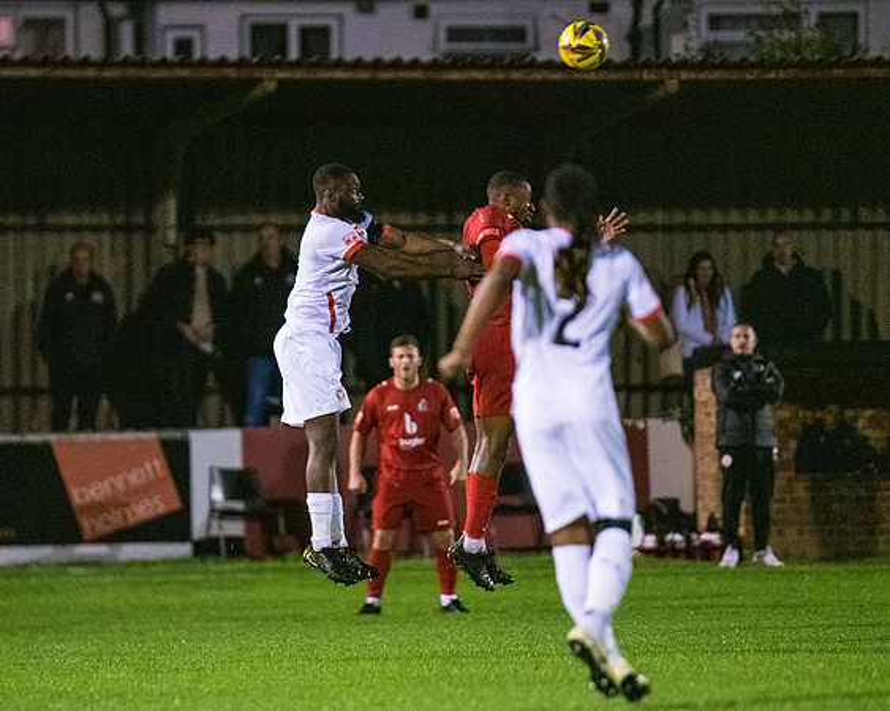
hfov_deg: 4.7
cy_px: 298
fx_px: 10854
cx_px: 325
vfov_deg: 3.8
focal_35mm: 412
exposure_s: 1/1250
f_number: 2.8
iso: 10000
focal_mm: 300
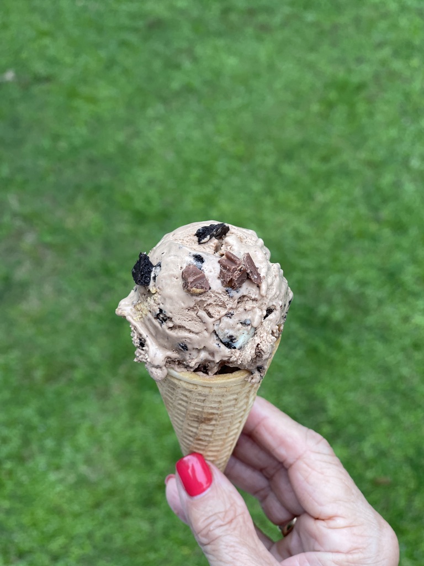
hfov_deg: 22.9
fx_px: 1045
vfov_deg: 30.3
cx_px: 212
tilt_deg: -53.8
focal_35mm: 64
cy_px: 283
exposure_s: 1/121
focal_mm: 7.5
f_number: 2.2
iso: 32
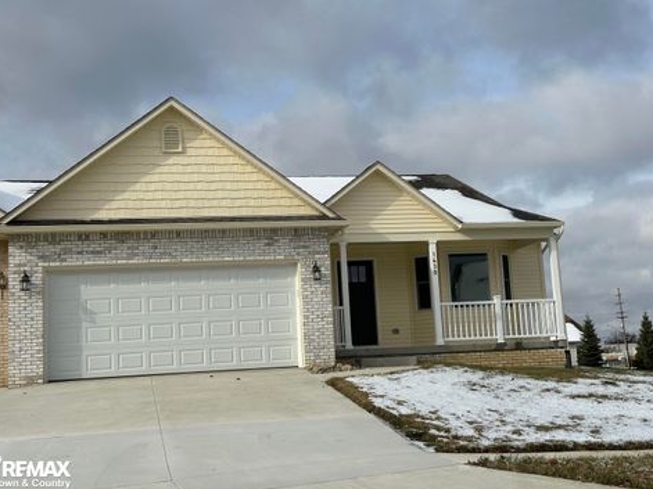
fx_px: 962
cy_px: 238
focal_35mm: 51
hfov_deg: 37.5
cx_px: 333
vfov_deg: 28.5
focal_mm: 6.86
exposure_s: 1/7634
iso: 64
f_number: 1.78
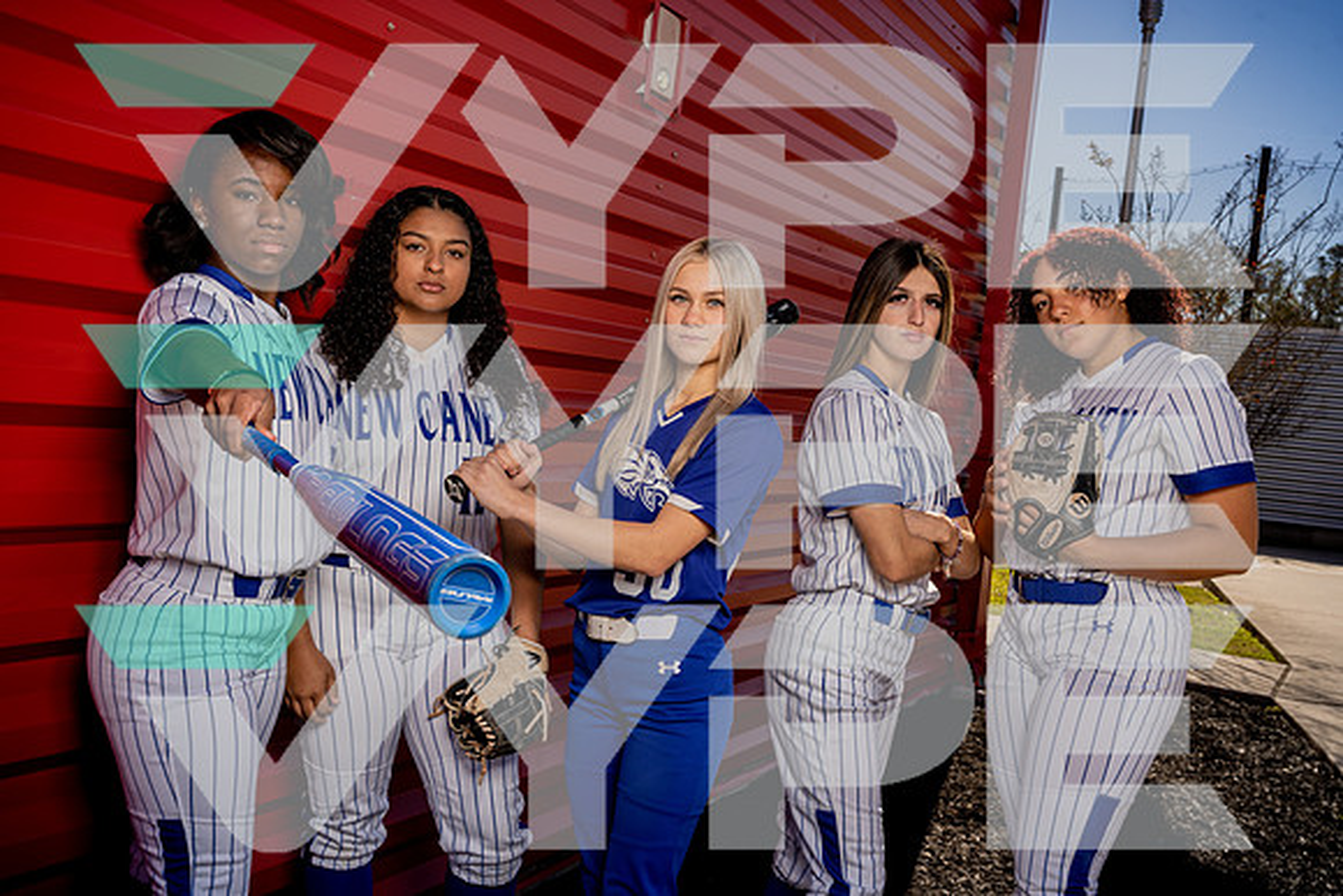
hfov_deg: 51.9
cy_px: 448
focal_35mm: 37
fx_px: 1381
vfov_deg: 36.0
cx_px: 672
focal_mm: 37
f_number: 10
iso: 125
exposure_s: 1/250
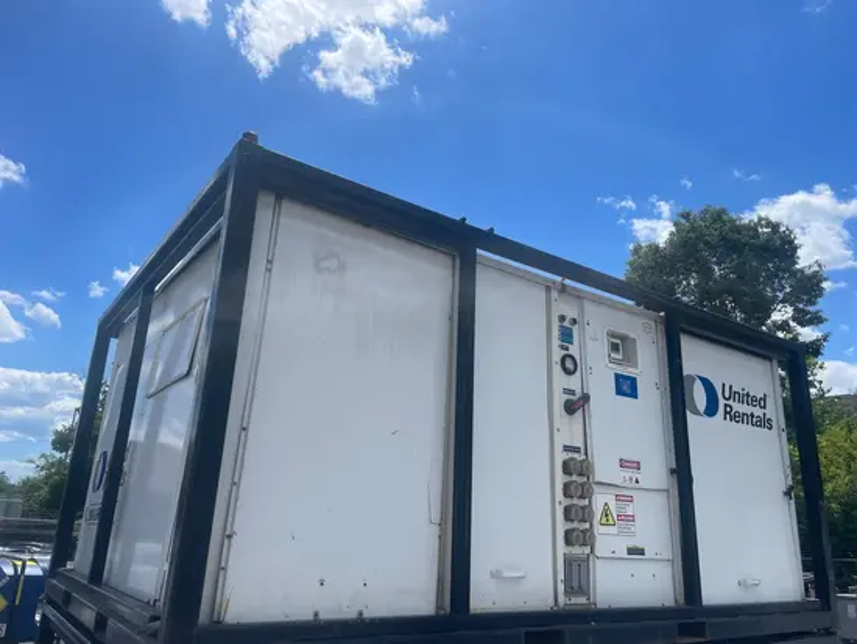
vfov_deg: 53.1
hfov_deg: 67.3
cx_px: 428
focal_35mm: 26
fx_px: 644
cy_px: 322
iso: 32
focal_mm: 4.2
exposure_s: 1/5051
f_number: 1.6
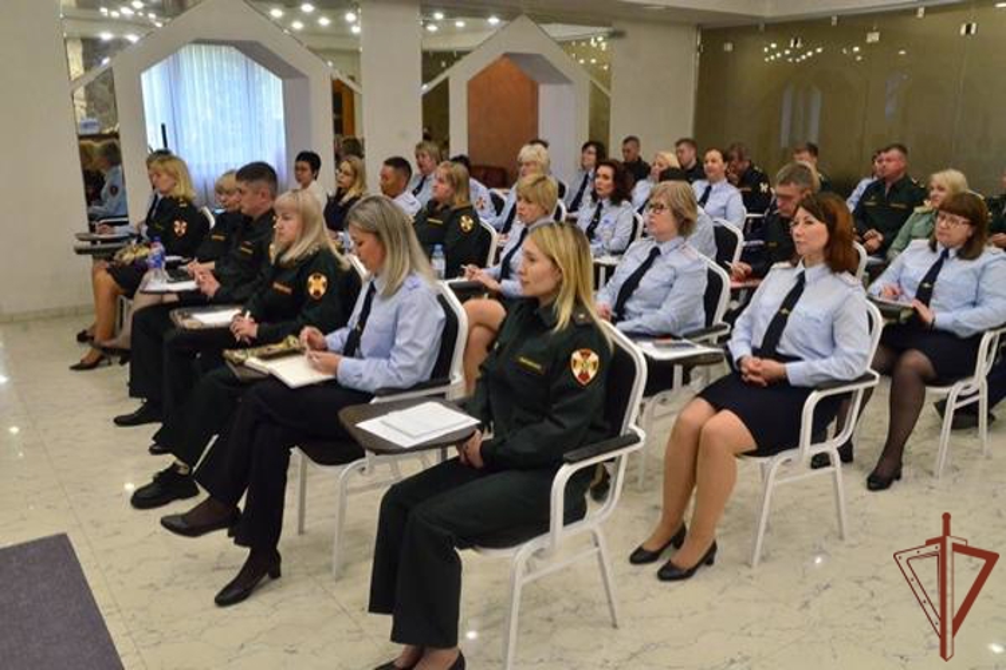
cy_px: 335
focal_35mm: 33
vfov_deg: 40.0
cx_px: 503
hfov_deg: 57.2
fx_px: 922
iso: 3200
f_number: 14
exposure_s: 1/40
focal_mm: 22
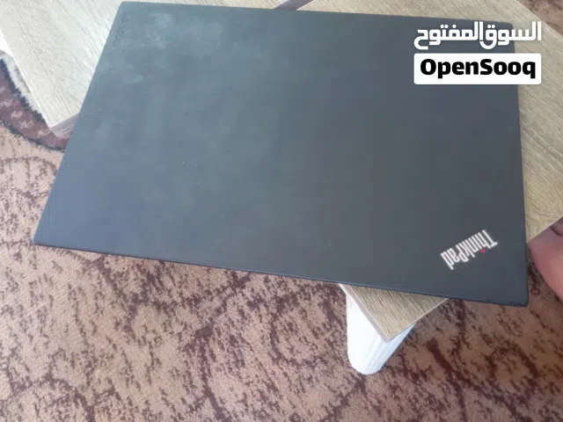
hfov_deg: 63.4
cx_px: 282
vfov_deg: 49.7
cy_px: 211
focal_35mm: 28
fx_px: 455
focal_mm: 4.22
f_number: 1.8
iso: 1417
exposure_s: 1/20
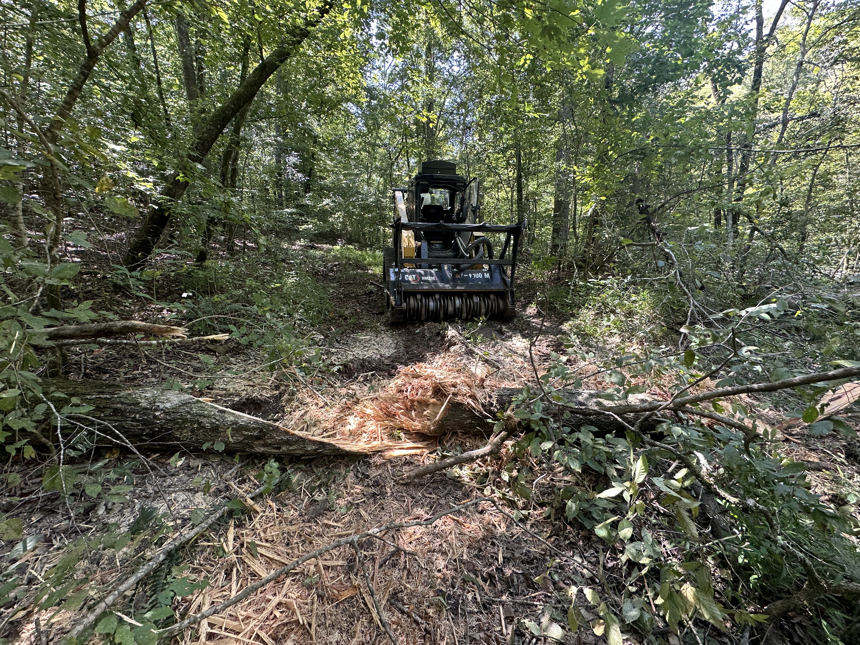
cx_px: 430
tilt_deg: -10.9
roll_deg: +2.1
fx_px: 348
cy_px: 322
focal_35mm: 14
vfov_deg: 85.7
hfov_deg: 102.1
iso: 80
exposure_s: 1/99
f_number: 2.2
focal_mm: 2.22
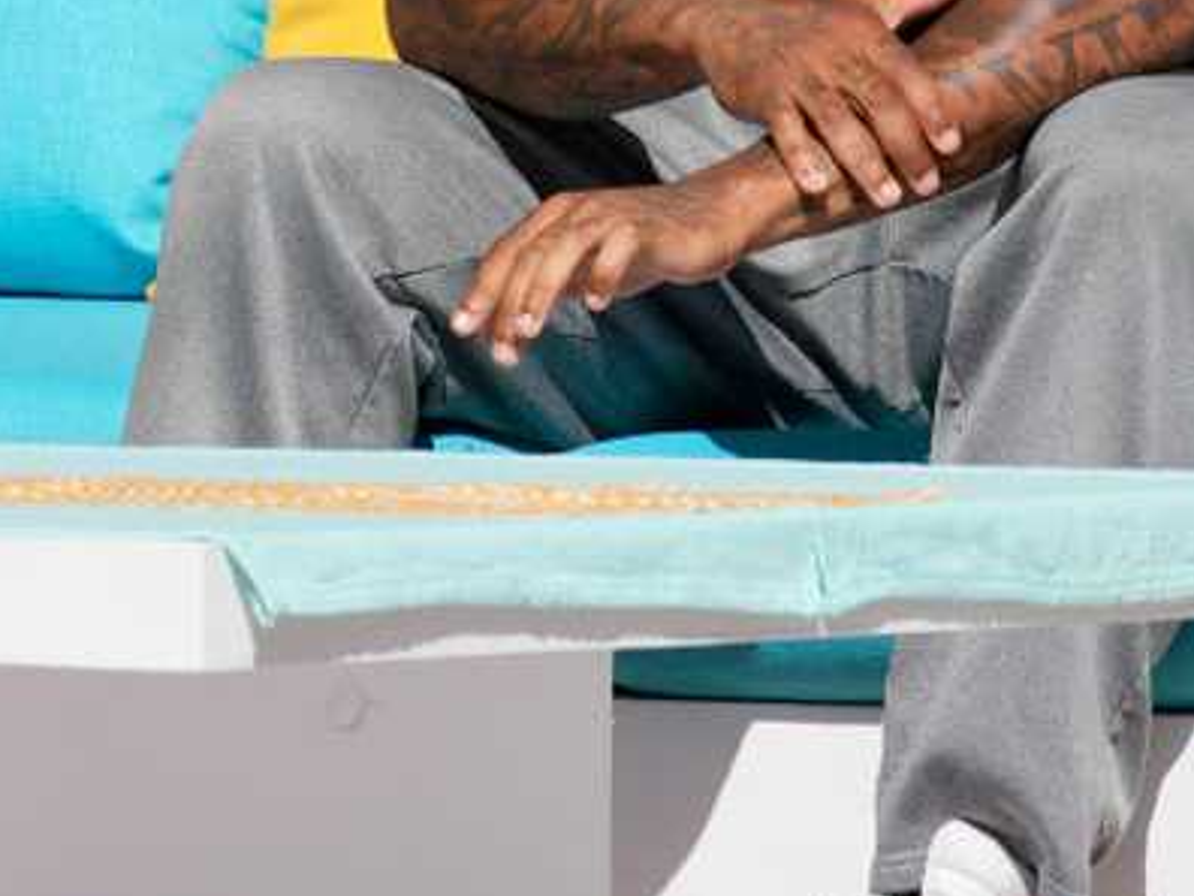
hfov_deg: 1.2
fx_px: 56292
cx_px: 350
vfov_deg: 0.9
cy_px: -201
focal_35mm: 1632
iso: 100
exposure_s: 1/250
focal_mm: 400
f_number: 11
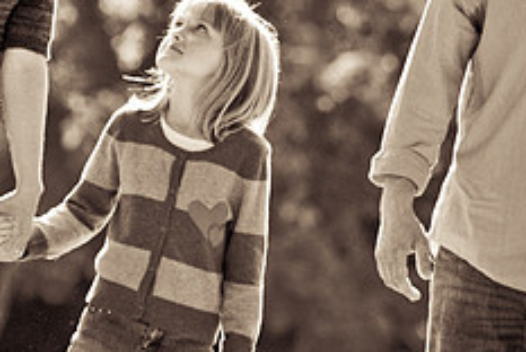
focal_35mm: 635
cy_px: 77
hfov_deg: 3.2
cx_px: 221
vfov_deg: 2.2
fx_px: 9290
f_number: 3.2
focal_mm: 170
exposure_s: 1/320
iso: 250
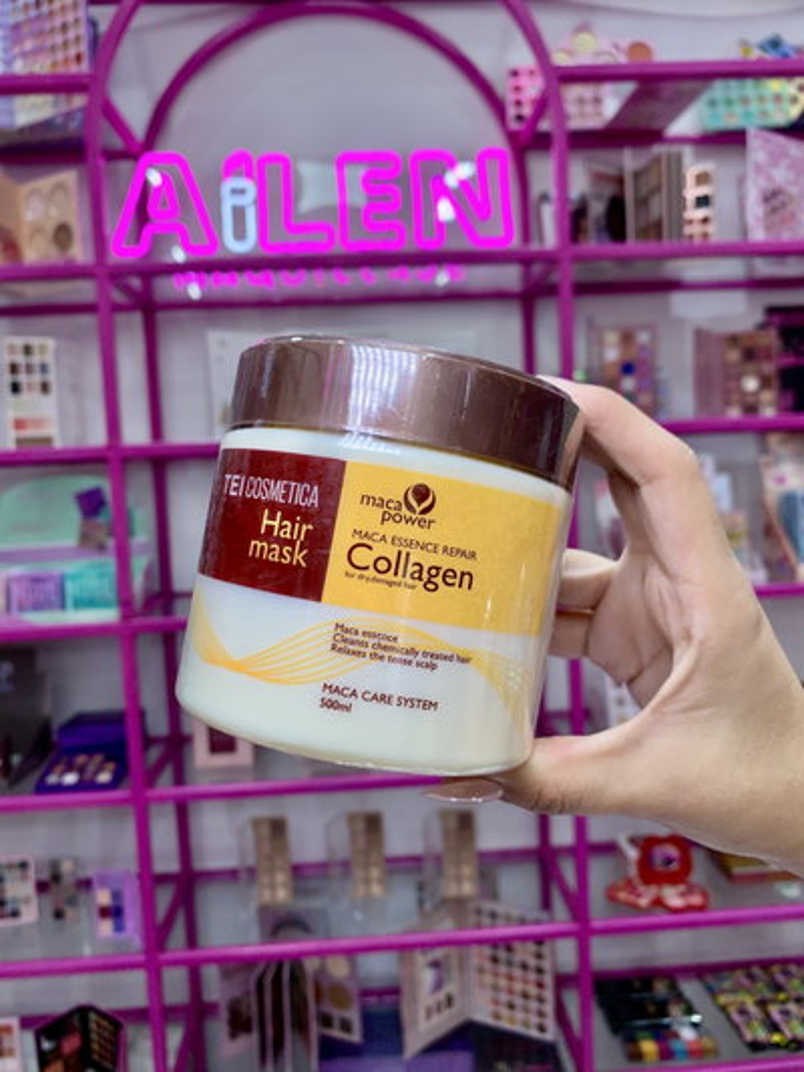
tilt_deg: -3.1
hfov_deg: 53.1
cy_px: 536
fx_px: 805
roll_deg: +2.6
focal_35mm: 26
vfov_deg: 67.3
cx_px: 402
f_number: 1.8
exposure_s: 1/142
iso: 25
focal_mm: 4.25
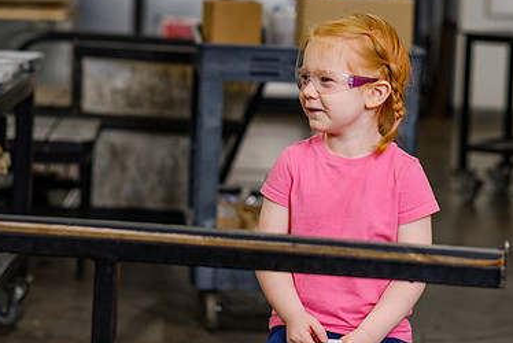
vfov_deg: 9.5
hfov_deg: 14.1
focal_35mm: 145
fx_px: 2068
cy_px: 94
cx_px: 313
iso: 400
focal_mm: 56
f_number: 2
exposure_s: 1/125
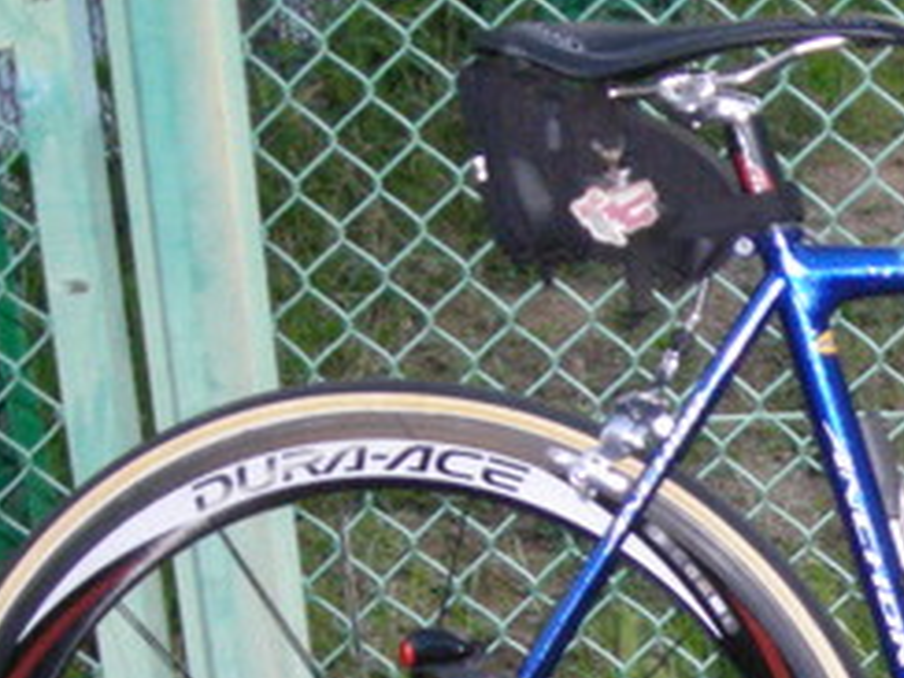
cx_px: 1200
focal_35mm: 112
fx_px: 2925
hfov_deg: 16.5
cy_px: 700
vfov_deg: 13.0
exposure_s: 1/60
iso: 302
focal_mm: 6.3
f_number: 3.2
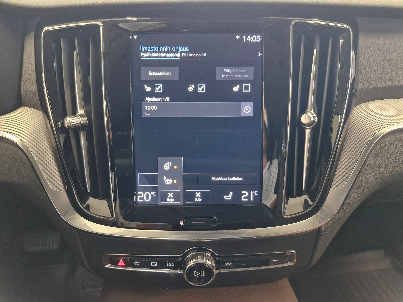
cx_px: 202
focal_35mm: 23
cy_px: 151
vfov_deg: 58.9
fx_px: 268
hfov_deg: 73.9
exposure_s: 1/50
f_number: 1.8
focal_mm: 5.54
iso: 800
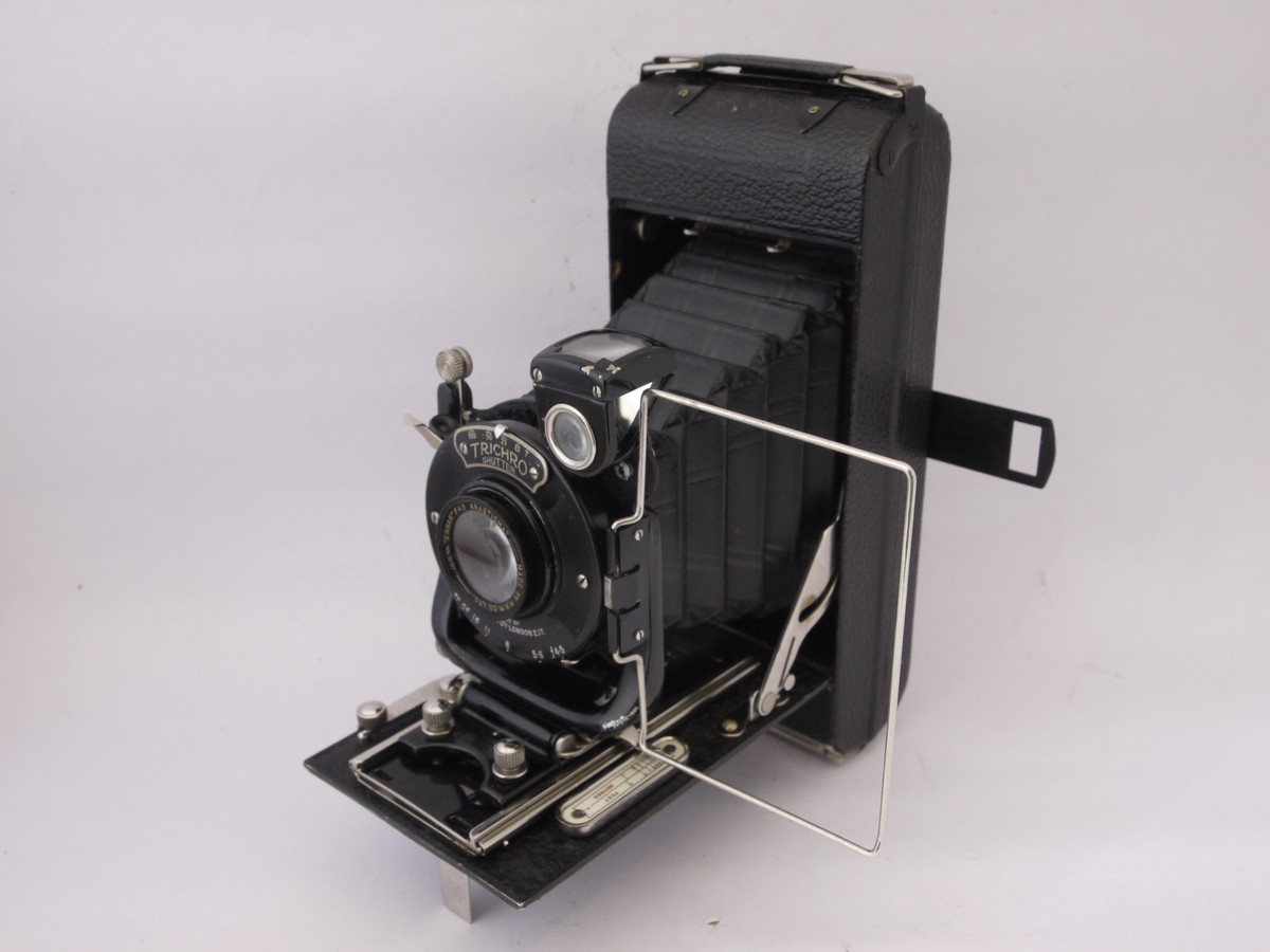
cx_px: 635
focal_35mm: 38
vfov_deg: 37.7
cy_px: 476
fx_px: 1394
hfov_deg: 49.0
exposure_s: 1/6
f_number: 10
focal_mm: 19
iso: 400
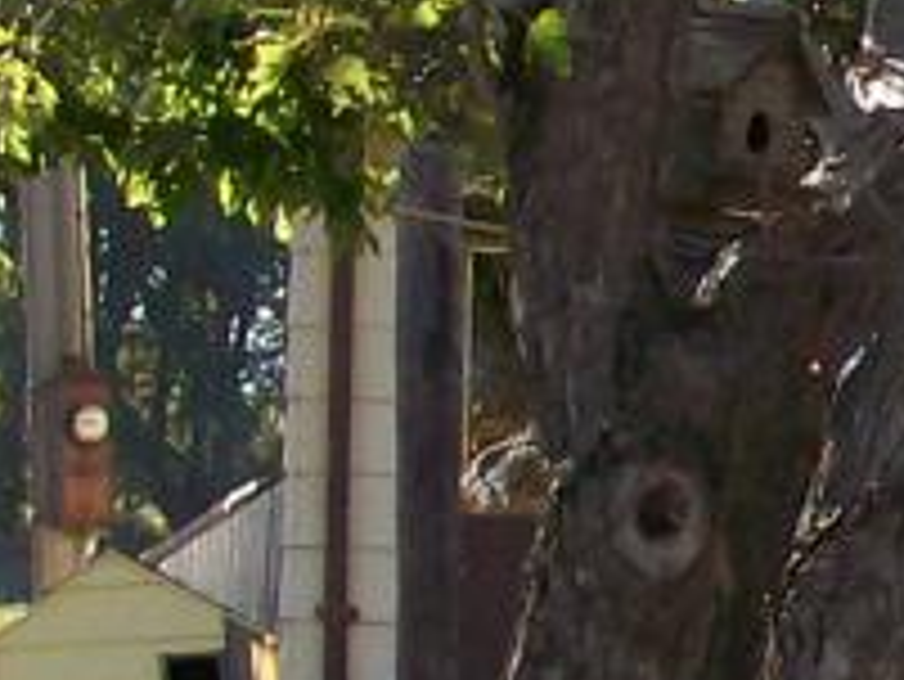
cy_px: 513
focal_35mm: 356
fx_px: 9303
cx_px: 2438
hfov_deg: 5.3
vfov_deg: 4.2
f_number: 3.4
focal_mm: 9.4
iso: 80
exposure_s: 1/377
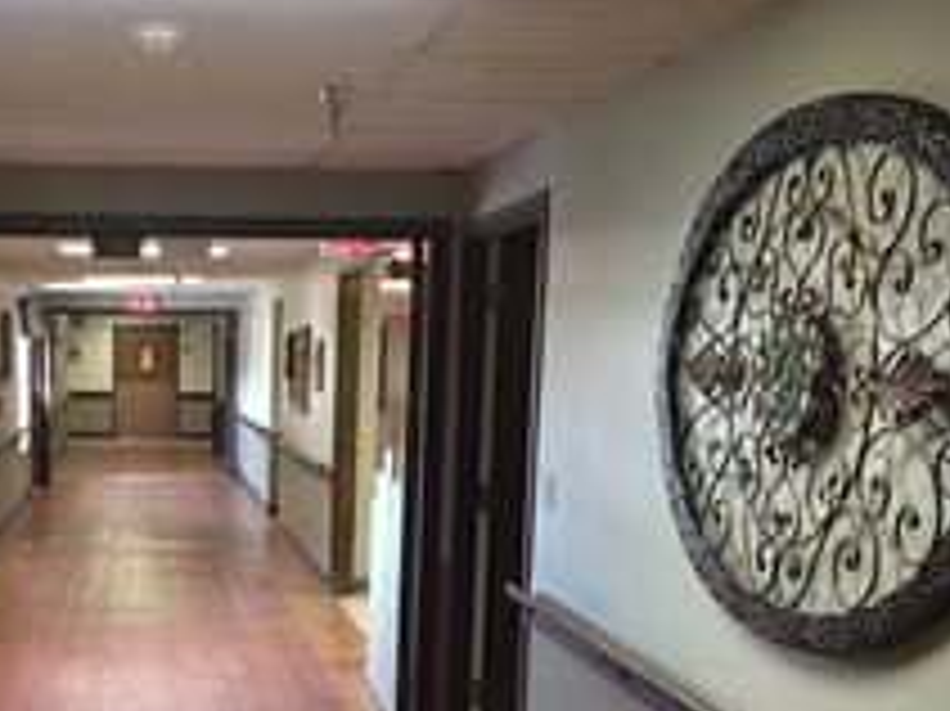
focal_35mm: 55
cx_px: 212
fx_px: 1509
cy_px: 598
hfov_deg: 34.1
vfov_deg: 25.9
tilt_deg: -8.4
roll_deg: -0.6
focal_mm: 4.15
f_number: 2.2
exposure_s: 1/15
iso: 100
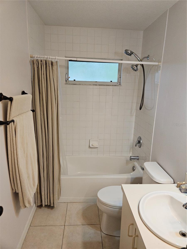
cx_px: 94
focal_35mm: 23
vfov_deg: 73.9
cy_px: 124
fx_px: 166
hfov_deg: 58.9
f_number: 1.8
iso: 100
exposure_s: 1/120
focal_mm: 5.4
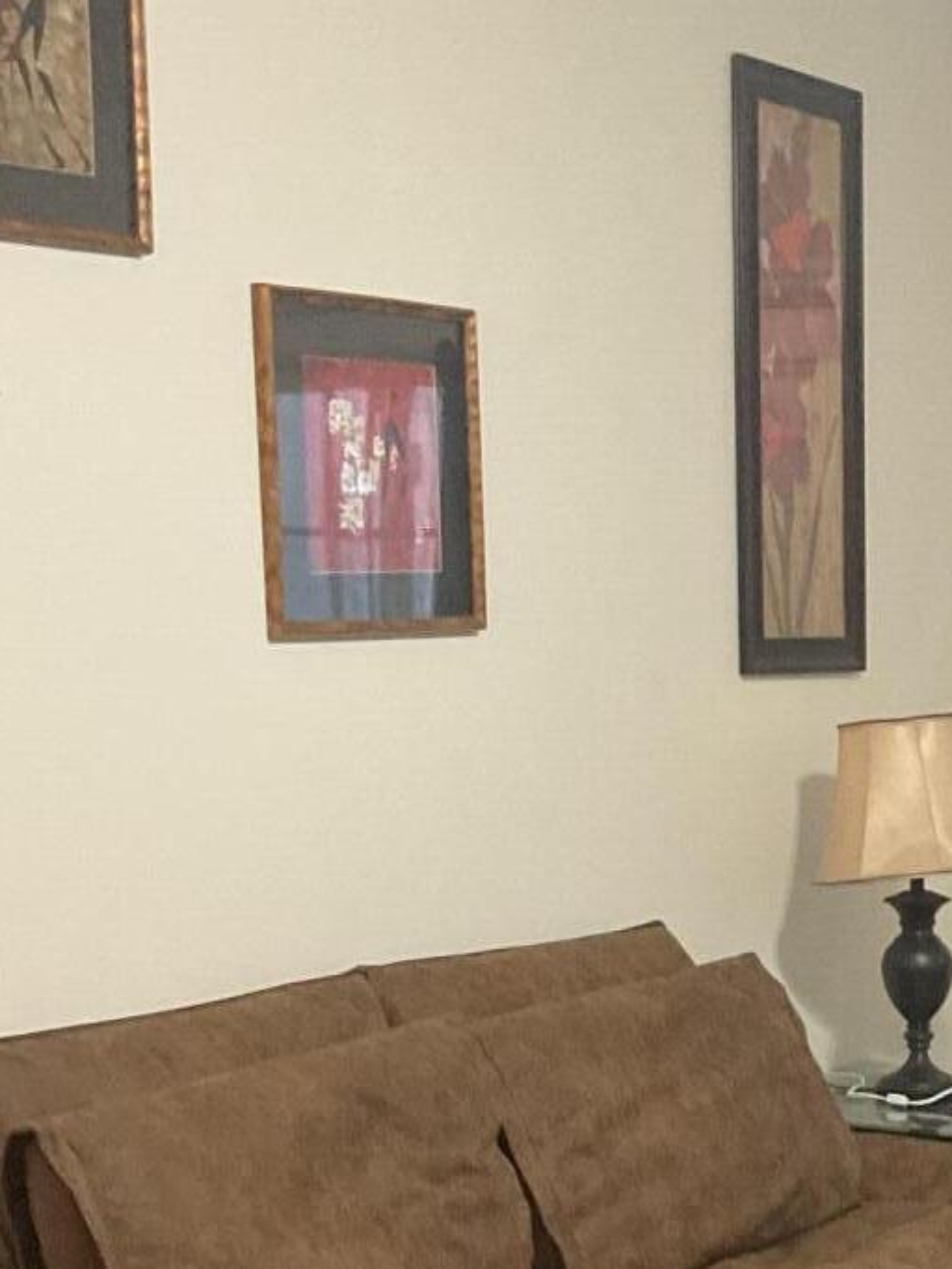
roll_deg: +0.1
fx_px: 3115
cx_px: 1106
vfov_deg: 22.7
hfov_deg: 16.7
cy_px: 982
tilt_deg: -7.9
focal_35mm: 85
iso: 250
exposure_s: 1/60
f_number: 1.8
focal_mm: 3
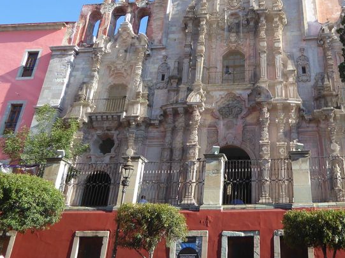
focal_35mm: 37
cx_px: 250
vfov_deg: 38.2
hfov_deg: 48.6
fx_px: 369
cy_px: 84
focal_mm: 4.3
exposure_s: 1/320
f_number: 3.3
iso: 80
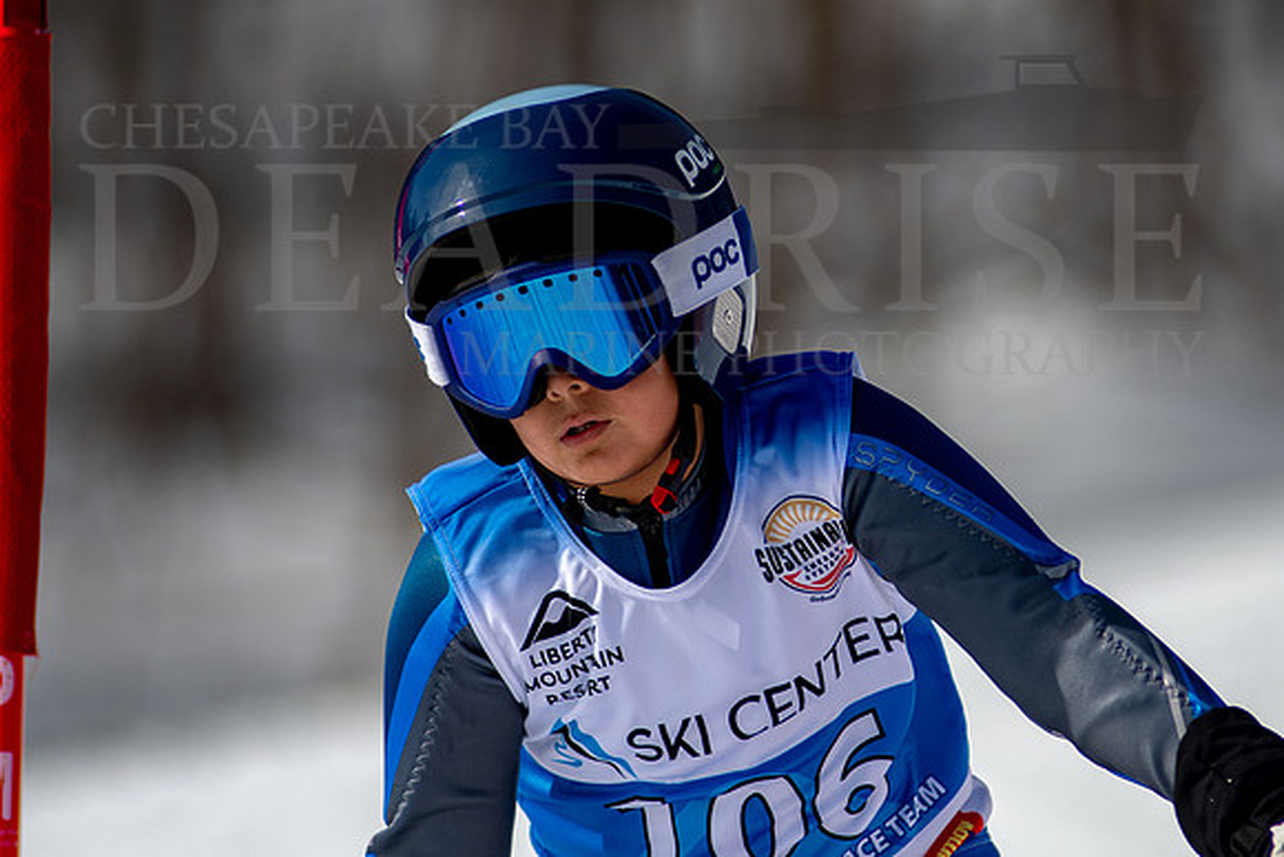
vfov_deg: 2.4
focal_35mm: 585
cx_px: 835
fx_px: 20879
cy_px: 300
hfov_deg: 3.5
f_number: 2.8
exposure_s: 1/6400
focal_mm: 300
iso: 100
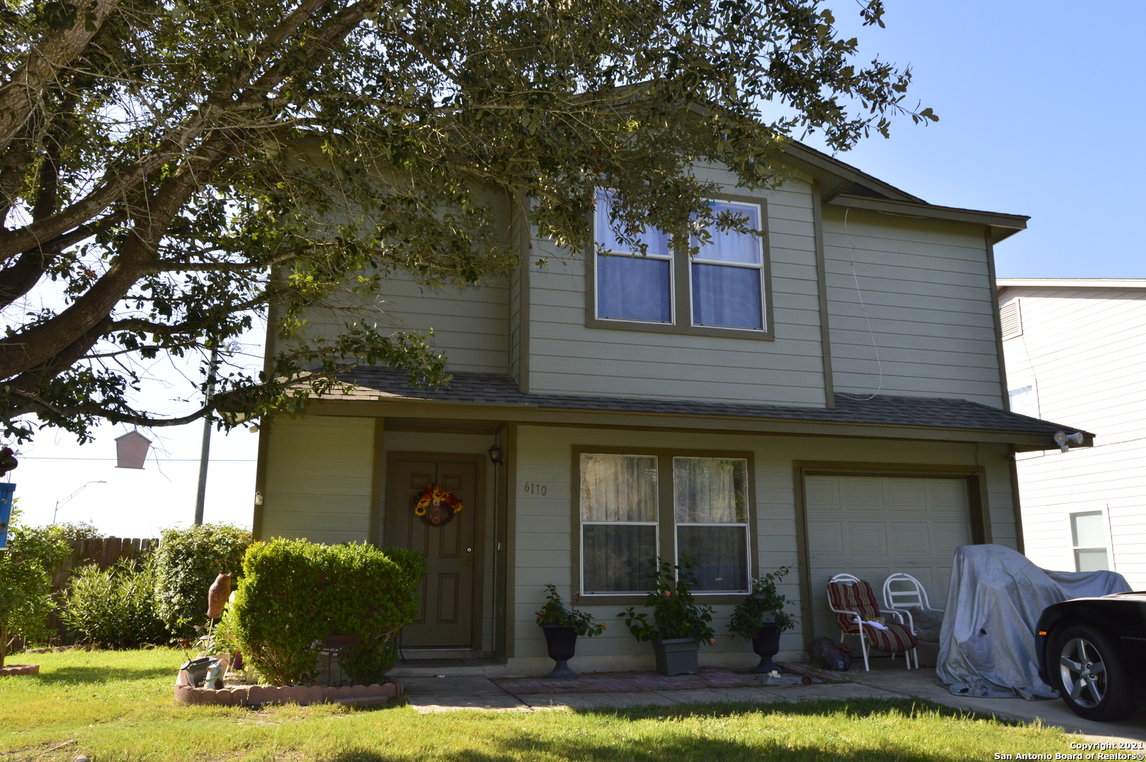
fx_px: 859
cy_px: 381
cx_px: 573
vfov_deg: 47.9
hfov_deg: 67.4
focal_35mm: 27
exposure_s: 1/200
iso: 280
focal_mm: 18
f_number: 10
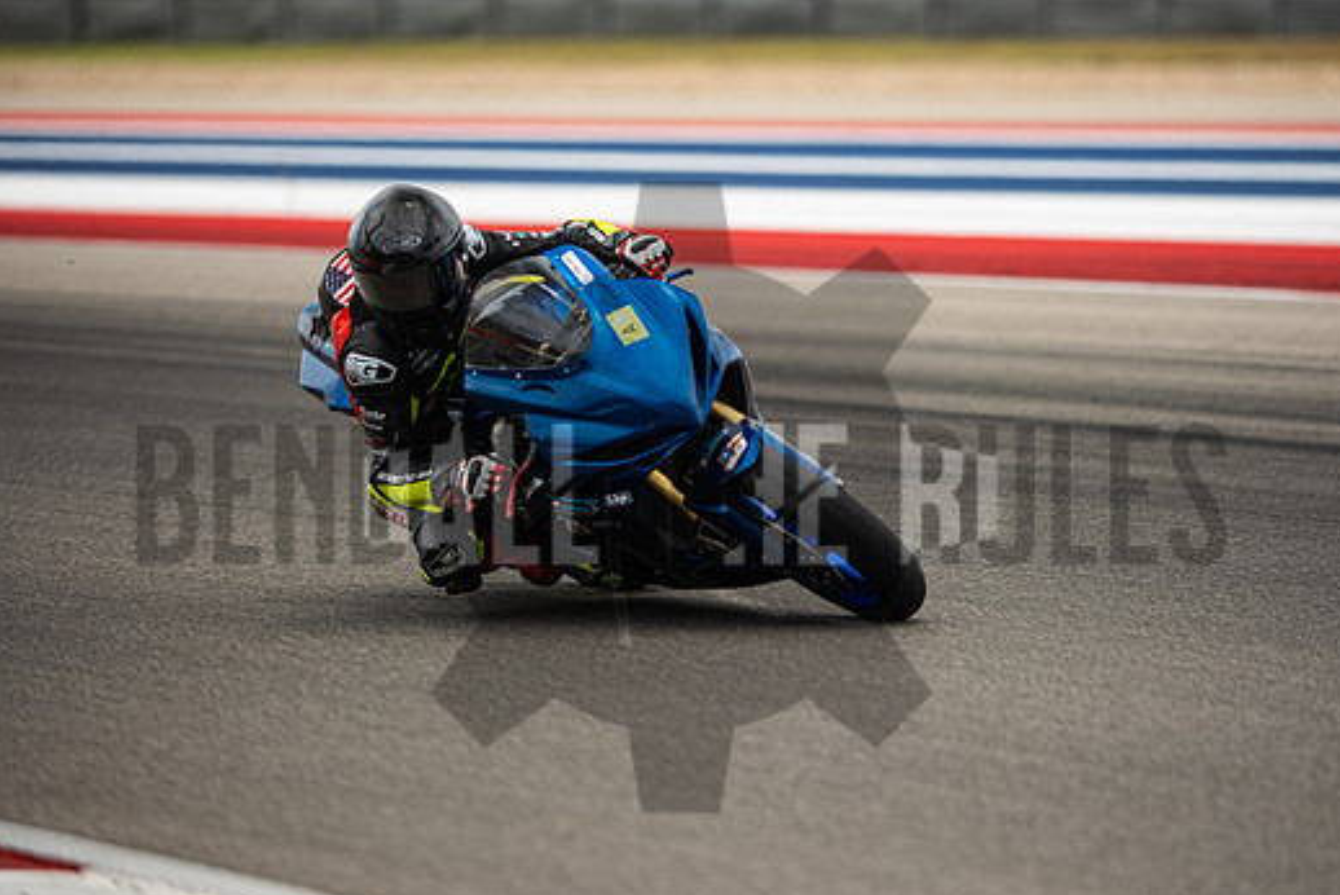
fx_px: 12513
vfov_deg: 4.1
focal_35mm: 336
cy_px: 498
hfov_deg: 6.1
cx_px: 680
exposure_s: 1/5000
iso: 400
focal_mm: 200
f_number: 2
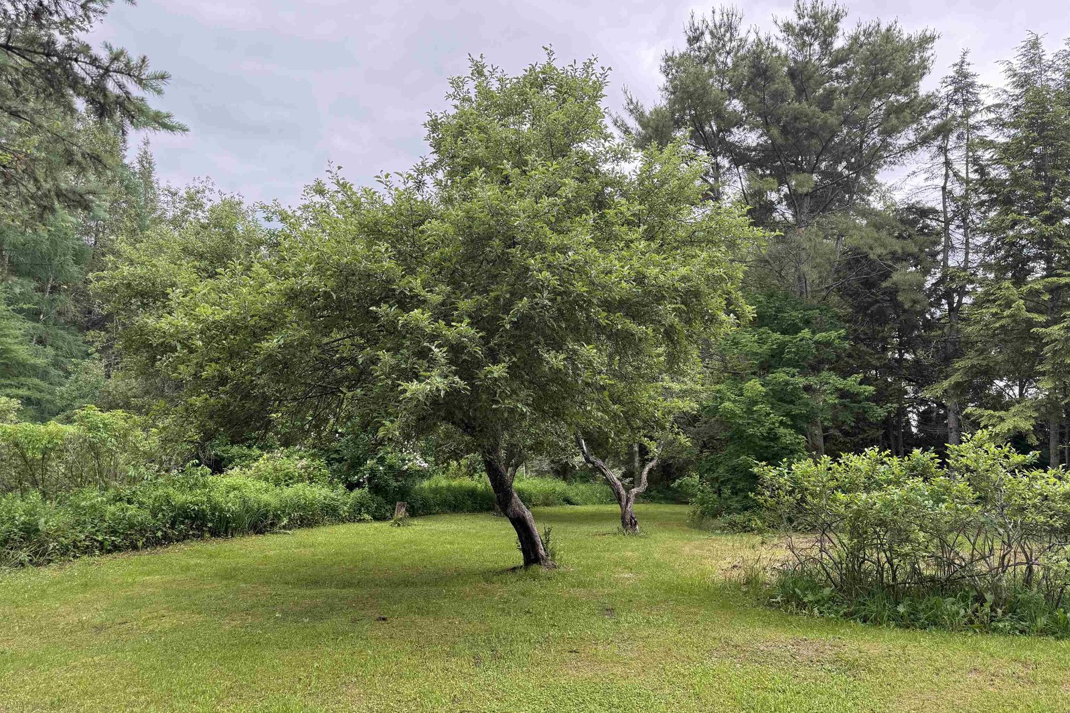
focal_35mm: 25
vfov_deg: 51.3
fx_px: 743
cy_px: 349
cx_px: 535
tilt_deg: +5.5
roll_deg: -2.7
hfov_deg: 71.5
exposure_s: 1/383
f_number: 1.78
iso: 100
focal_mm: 6.76
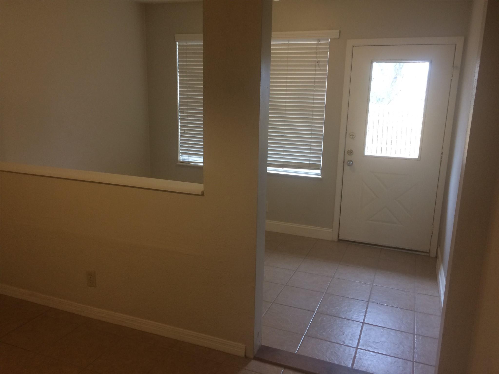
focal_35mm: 29
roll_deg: -1.0
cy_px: 187
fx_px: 418
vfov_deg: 48.2
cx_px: 250
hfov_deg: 61.7
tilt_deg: -14.6
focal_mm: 4.15
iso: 100
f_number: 2.2
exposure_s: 1/30
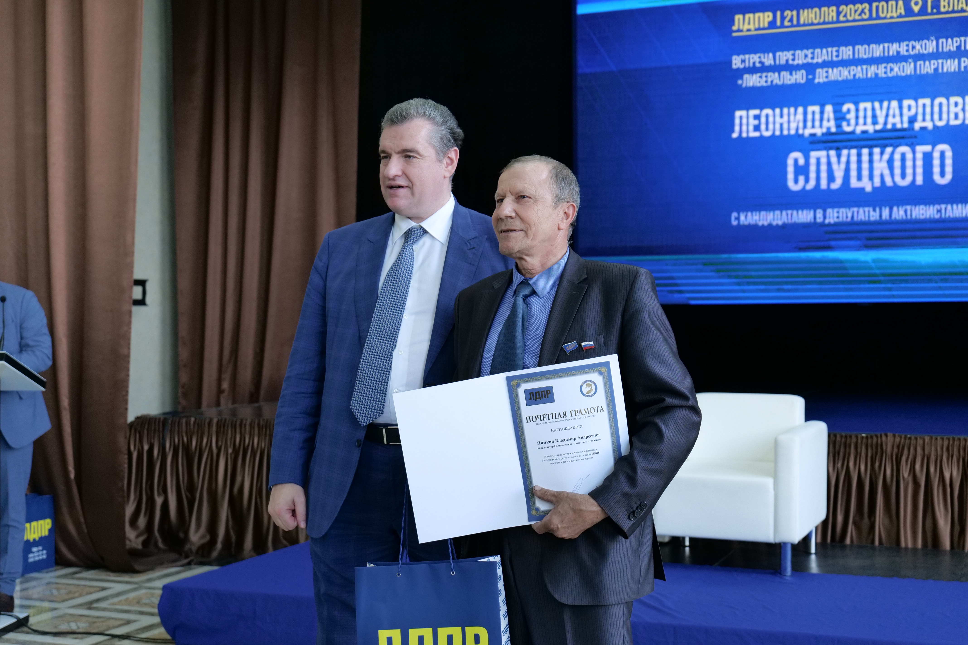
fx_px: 1344
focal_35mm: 50
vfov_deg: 27.0
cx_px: 484
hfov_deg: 39.6
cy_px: 322
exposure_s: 1/320
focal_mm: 50
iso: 3200
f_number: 5.3
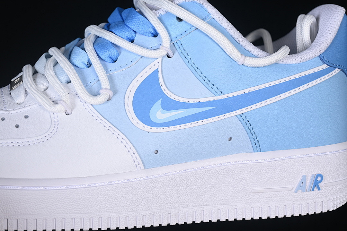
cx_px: 174
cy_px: 116
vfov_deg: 18.2
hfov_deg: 27.0
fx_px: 723
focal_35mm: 75
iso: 160
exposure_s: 1/80
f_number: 7.1
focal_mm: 50
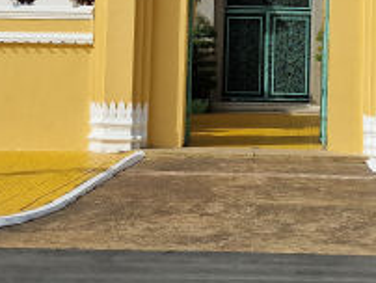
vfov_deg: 15.9
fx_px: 990
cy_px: -6
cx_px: 303
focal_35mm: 91
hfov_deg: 21.2
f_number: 1.8
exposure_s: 1/3056
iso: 50
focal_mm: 6.4
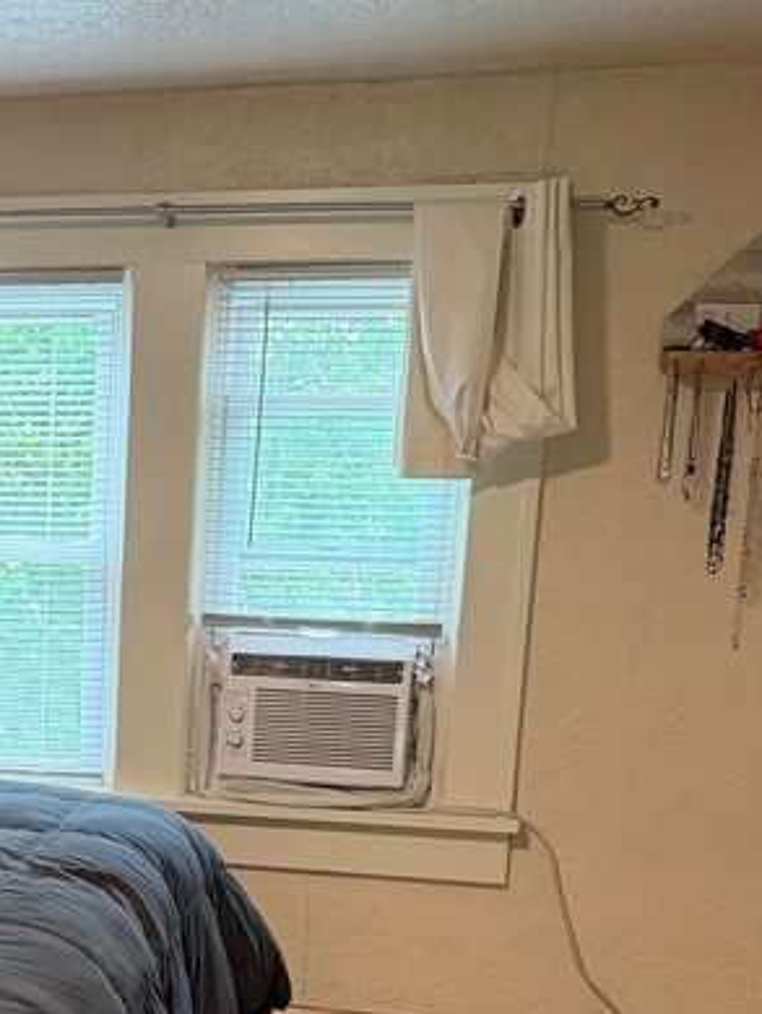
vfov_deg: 29.8
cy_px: 853
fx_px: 1847
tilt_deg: -12.4
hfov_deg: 22.2
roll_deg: -1.4
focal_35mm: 63
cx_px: -44
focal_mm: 6.76
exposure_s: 1/60
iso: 200
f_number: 1.78
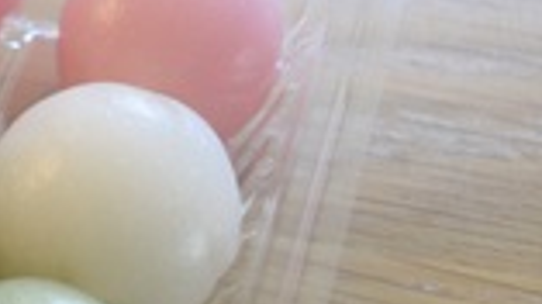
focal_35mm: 110
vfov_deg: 11.0
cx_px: -245
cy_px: 181
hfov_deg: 17.7
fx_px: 1580
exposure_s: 1/60
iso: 400
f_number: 4
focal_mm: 22
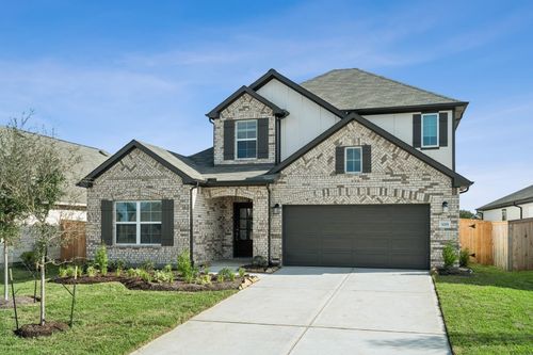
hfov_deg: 58.7
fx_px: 474
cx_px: 266
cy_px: 178
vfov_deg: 41.1
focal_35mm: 32
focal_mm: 32
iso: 160
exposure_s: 1/200
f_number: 9
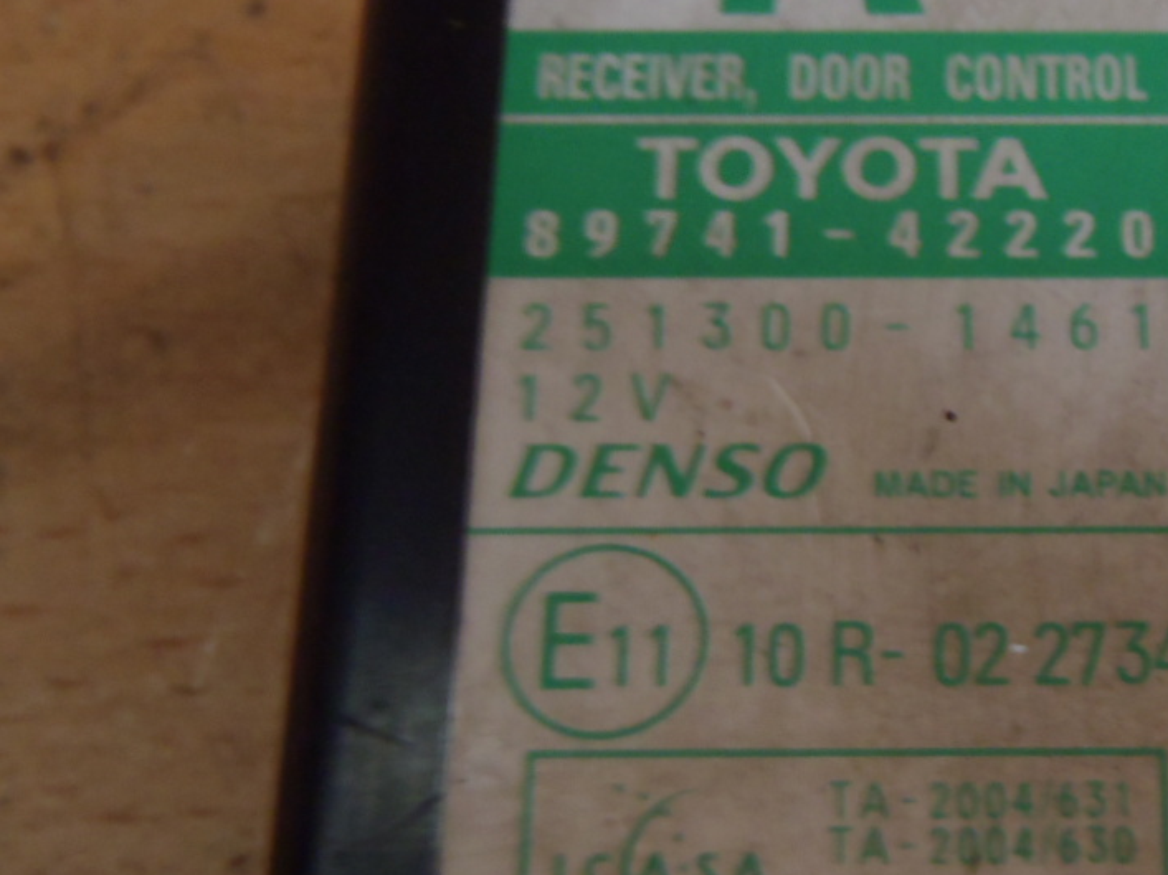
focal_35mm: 67
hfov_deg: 28.2
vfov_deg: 21.9
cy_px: 446
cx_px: 976
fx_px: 2260
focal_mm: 6.64
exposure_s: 1/4
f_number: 4.7
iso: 320
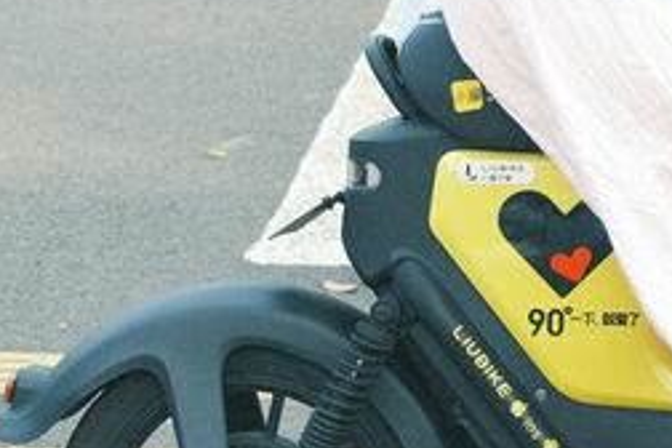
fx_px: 3416
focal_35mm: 183
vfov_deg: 7.4
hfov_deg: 10.9
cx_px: 904
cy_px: -216
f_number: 2.8
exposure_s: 1/500
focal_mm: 29.2
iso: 160
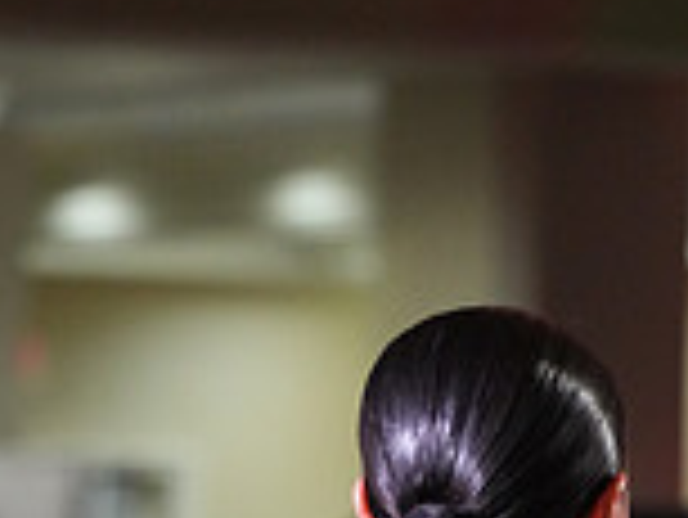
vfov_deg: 2.7
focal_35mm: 538
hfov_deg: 3.7
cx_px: 645
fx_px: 10701
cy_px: 1162
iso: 4000
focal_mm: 148
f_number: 4.5
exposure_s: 1/200
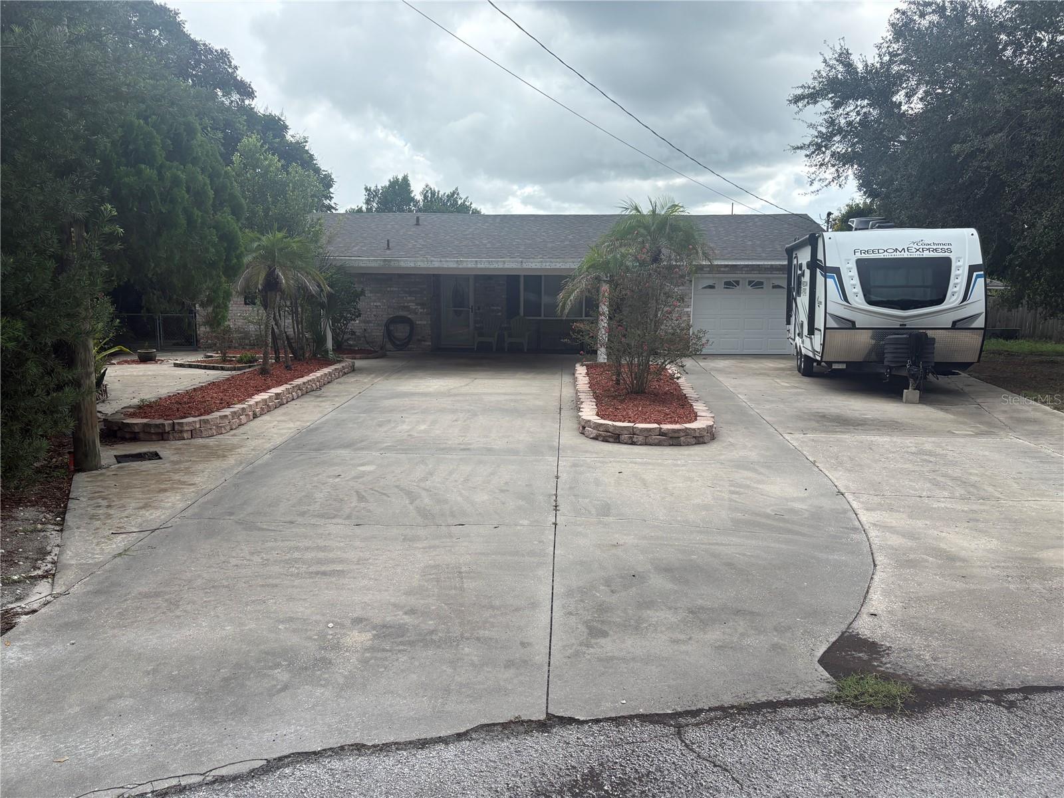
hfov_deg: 67.3
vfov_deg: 53.1
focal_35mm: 26
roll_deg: -0.1
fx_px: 799
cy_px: 399
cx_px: 532
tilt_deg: -7.4
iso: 50
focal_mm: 5.96
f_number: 1.6
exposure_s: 1/1420
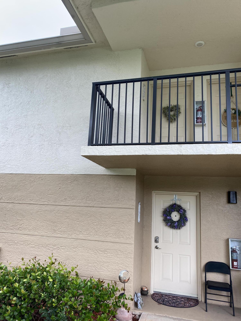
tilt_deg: +11.5
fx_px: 241
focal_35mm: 26
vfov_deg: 67.3
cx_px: 120
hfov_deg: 53.1
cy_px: 160
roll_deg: -2.5
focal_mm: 4.25
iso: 32
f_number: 1.8
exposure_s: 1/158
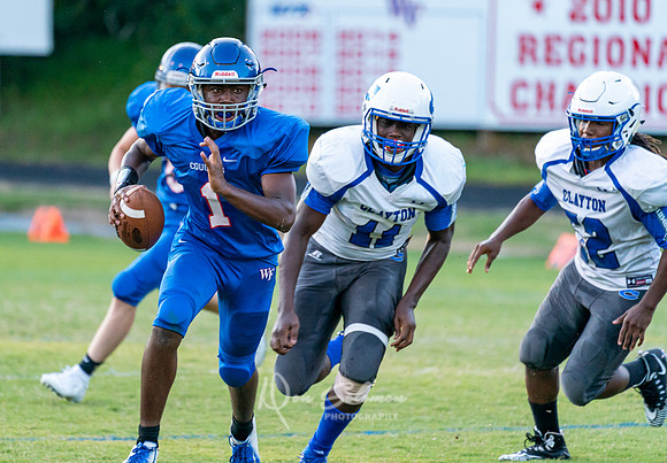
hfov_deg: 4.4
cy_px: 204
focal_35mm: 462
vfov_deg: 3.1
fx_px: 8664
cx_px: 277
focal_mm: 400
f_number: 5.6
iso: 4000
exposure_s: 1/1000
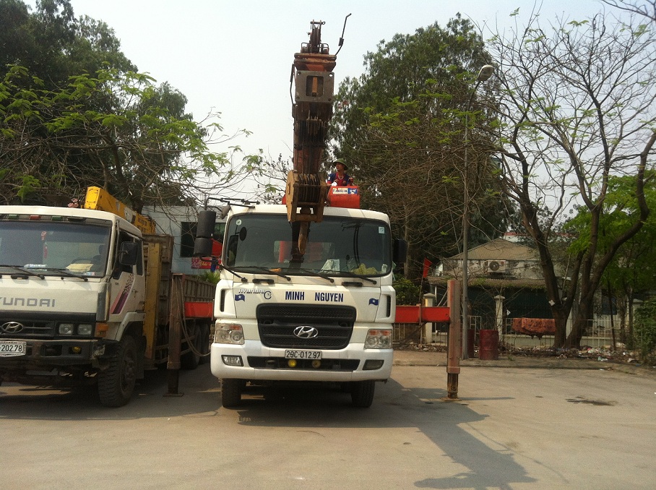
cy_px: 245
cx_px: 328
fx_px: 662
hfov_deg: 52.7
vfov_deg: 40.6
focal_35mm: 35
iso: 80
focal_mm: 3.85
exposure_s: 1/1257
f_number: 2.8
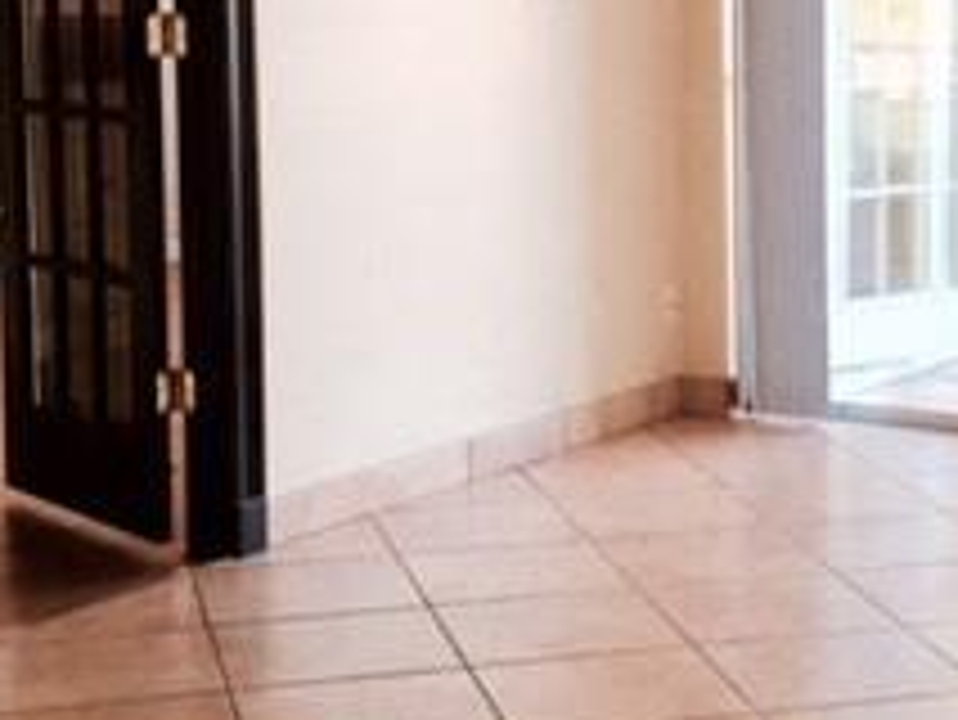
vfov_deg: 16.9
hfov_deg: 22.1
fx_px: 2409
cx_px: 828
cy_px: 207
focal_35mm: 87
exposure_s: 1/60
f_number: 2.2
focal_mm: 4.15
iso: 32
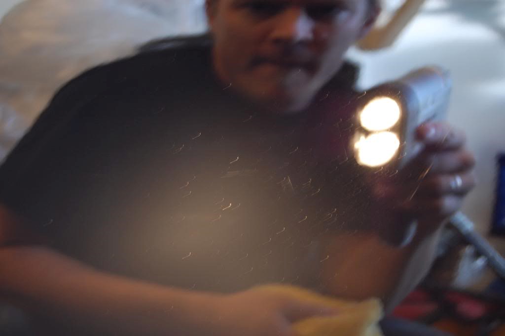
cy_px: 168
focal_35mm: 75
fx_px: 1051
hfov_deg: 27.0
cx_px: 252
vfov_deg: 18.1
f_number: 5.6
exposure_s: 1/4
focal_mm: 50
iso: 400
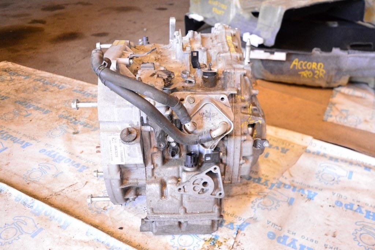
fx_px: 343
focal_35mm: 33
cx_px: 188
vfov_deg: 39.9
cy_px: 125
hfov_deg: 57.3
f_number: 3.8
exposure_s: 1/100
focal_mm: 22
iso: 3200
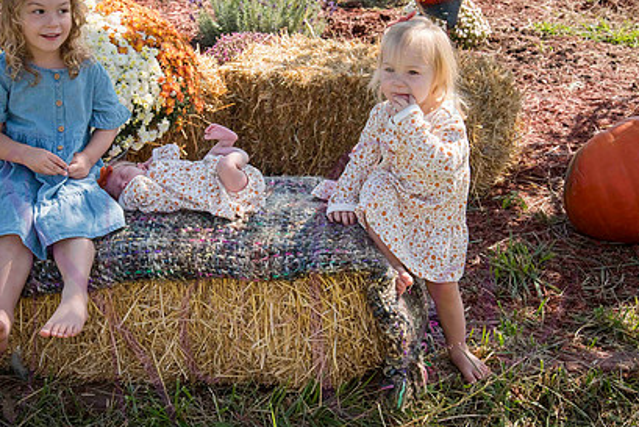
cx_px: 266
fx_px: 1207
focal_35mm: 68
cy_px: 173
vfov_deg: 20.0
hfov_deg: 29.6
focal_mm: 48
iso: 400
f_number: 9
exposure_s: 1/500
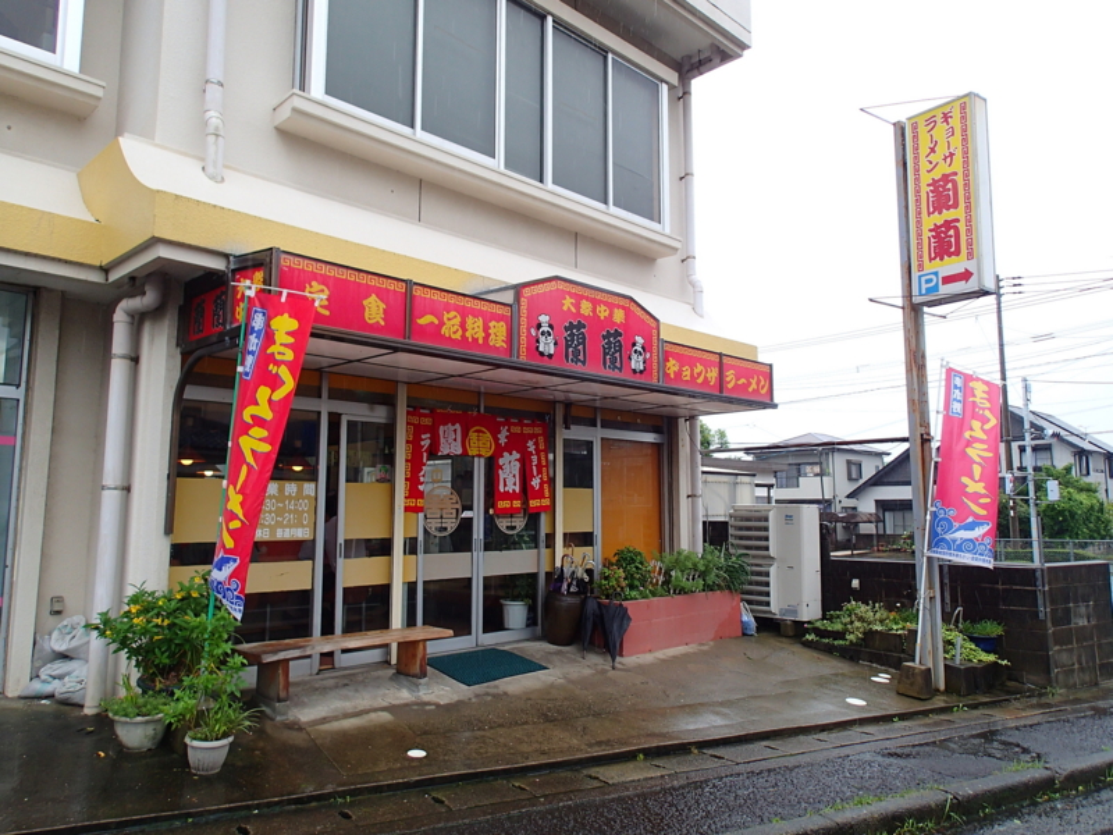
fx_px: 804
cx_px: 556
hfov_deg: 69.4
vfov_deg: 54.9
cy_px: 418
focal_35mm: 25
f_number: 2.8
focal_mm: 4.5
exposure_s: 1/200
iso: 100
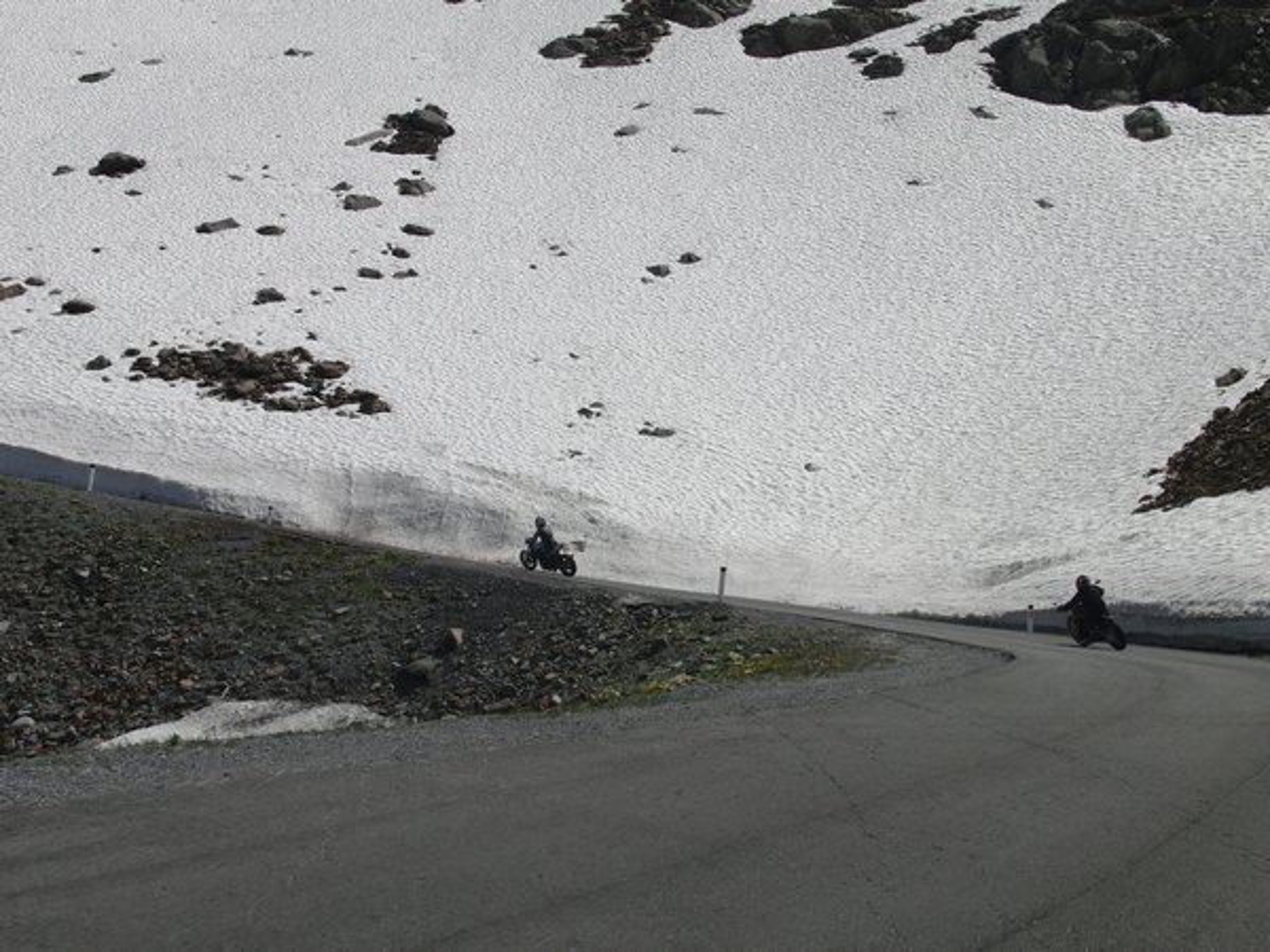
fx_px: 2201
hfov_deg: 32.2
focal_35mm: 60
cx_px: 635
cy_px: 476
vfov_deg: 24.4
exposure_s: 1/640
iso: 100
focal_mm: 10.41
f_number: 9.5
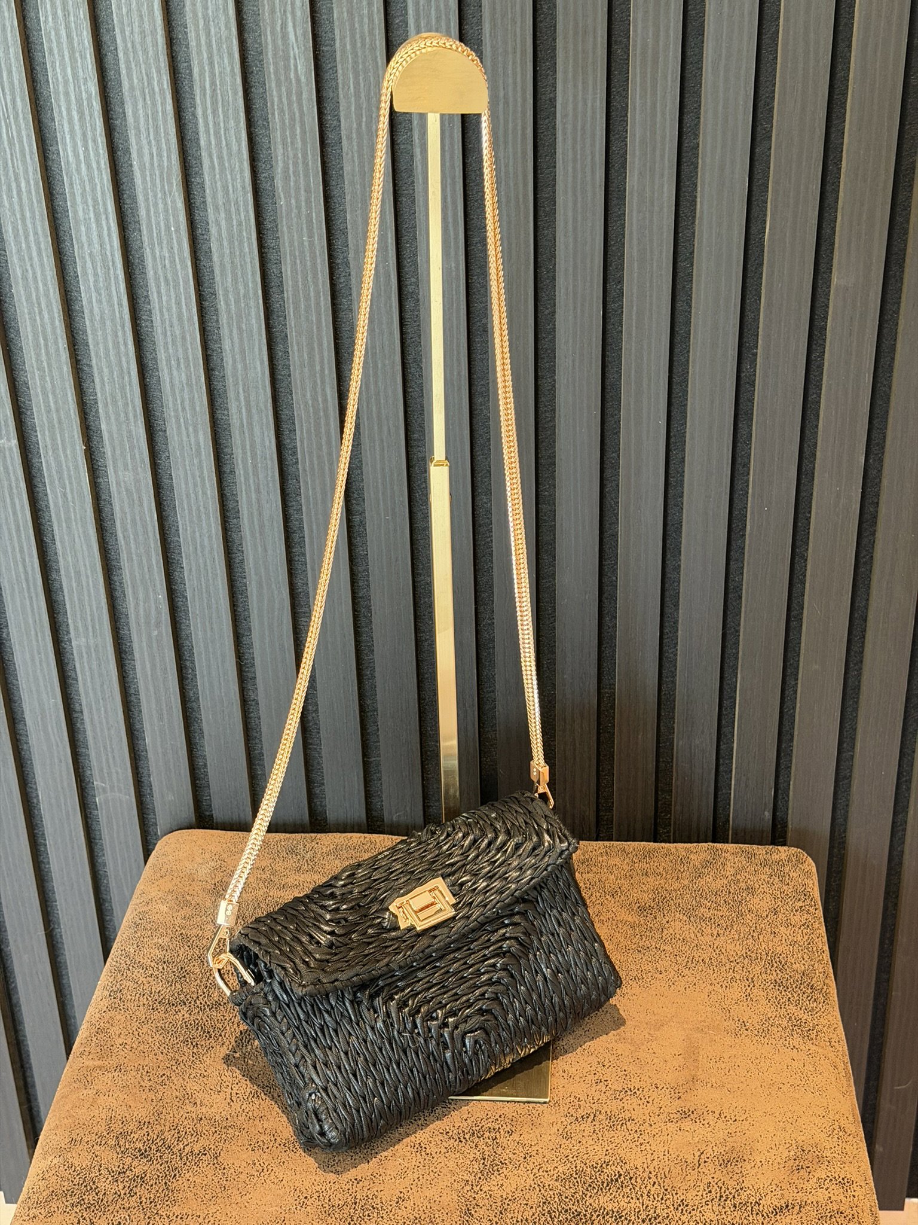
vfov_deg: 39.7
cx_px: 459
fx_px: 1697
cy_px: 612
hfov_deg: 30.3
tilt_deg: -29.3
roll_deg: +2.6
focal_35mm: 48
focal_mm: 6.76
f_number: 1.78
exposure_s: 1/33
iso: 500
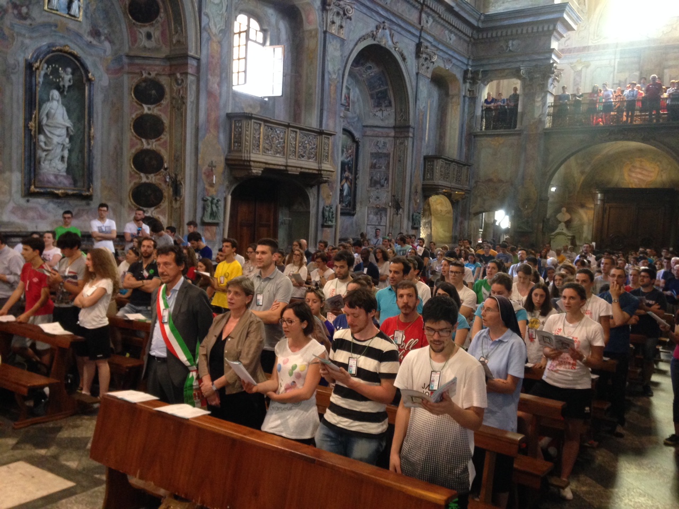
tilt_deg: -6.2
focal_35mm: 33
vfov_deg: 42.9
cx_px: 340
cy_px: 254
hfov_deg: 55.4
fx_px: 647
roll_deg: -1.8
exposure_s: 1/20
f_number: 2.4
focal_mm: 4.12
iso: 250
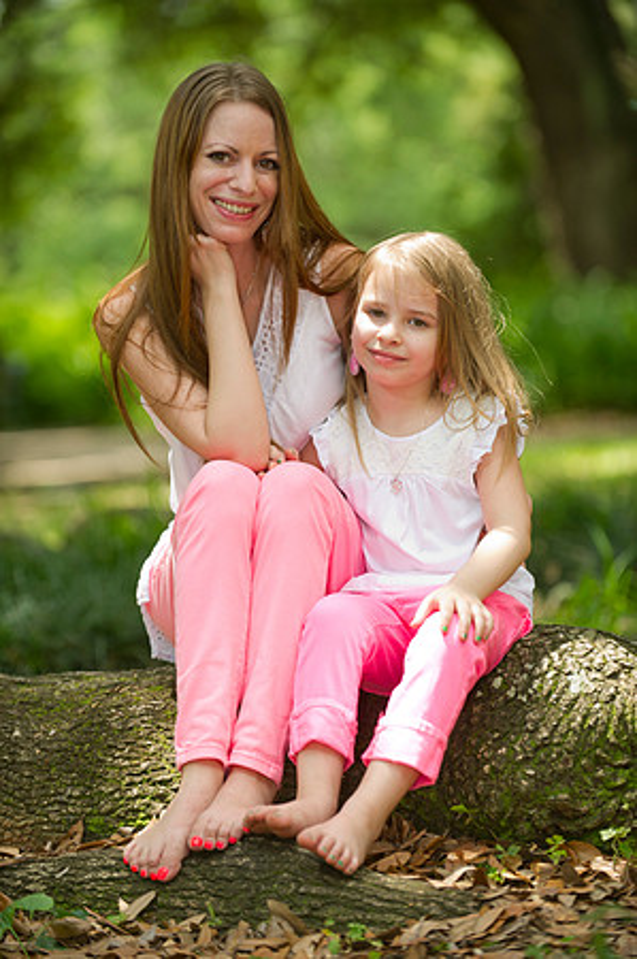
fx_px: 3591
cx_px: 318
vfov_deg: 15.2
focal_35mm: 135
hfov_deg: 10.1
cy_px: 480
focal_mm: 135
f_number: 2.8
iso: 200
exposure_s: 1/250
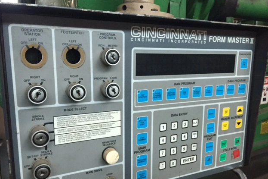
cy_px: 99
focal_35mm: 31
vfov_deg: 42.3
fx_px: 231
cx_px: 131
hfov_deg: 60.3
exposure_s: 1/30
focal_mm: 4.15
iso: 160
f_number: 2.2
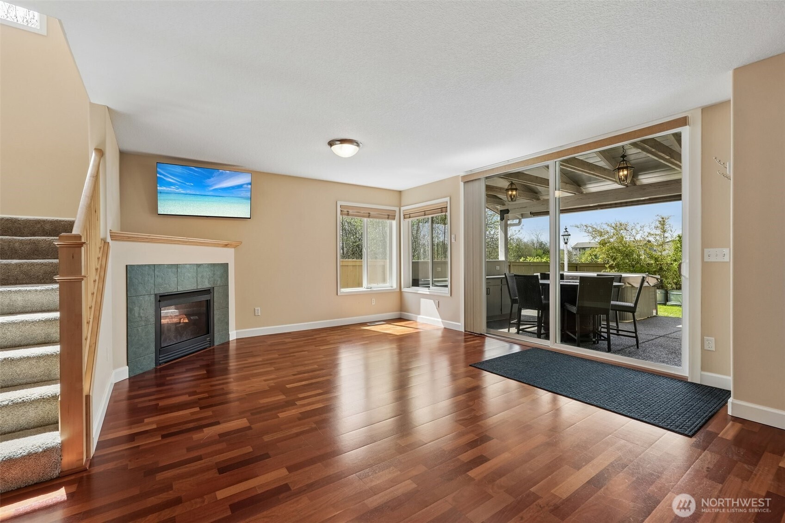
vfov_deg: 73.7
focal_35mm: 16
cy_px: 262
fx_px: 349
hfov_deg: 96.7
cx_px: 392
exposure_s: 1/125
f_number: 8
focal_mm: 16
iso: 400
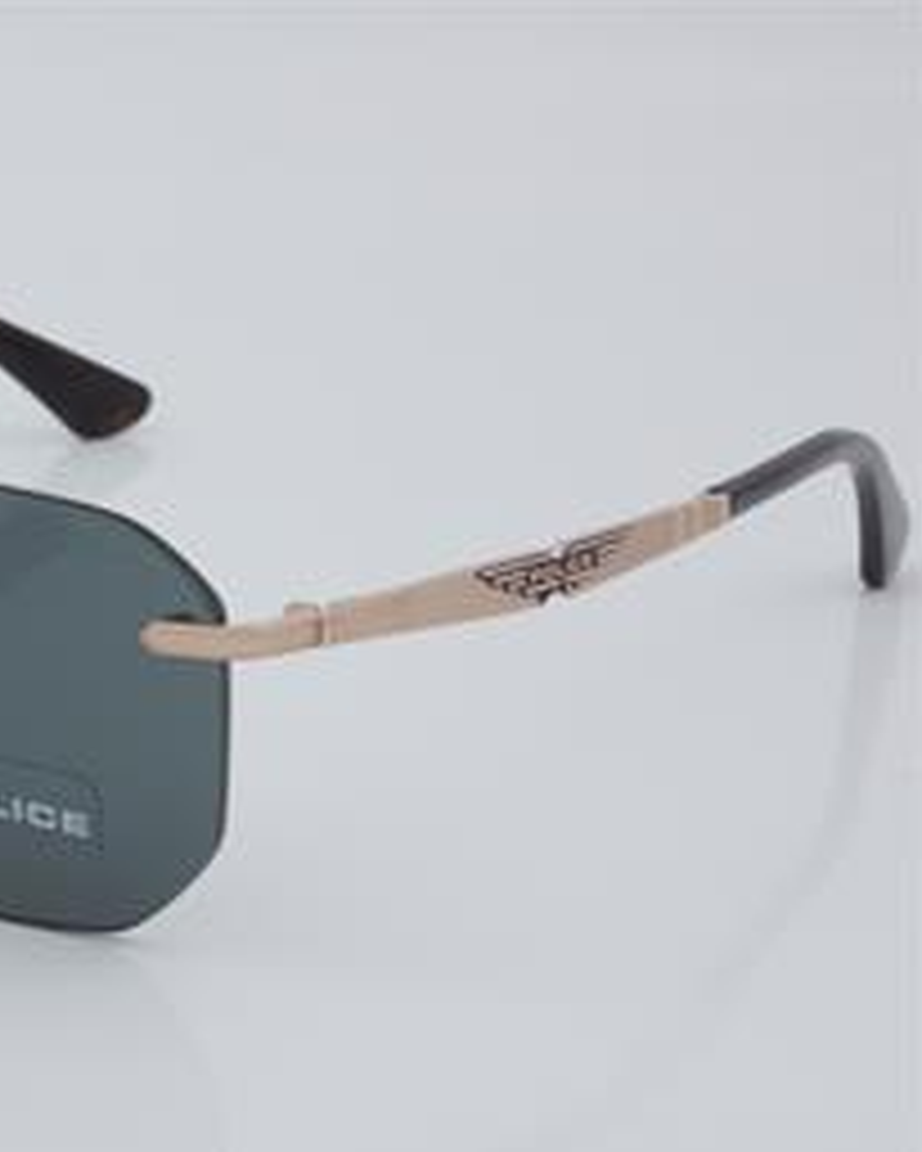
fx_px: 3750
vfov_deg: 17.5
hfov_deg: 13.8
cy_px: 594
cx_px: 31
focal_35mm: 110
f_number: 32
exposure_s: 1/4
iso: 100
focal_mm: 50
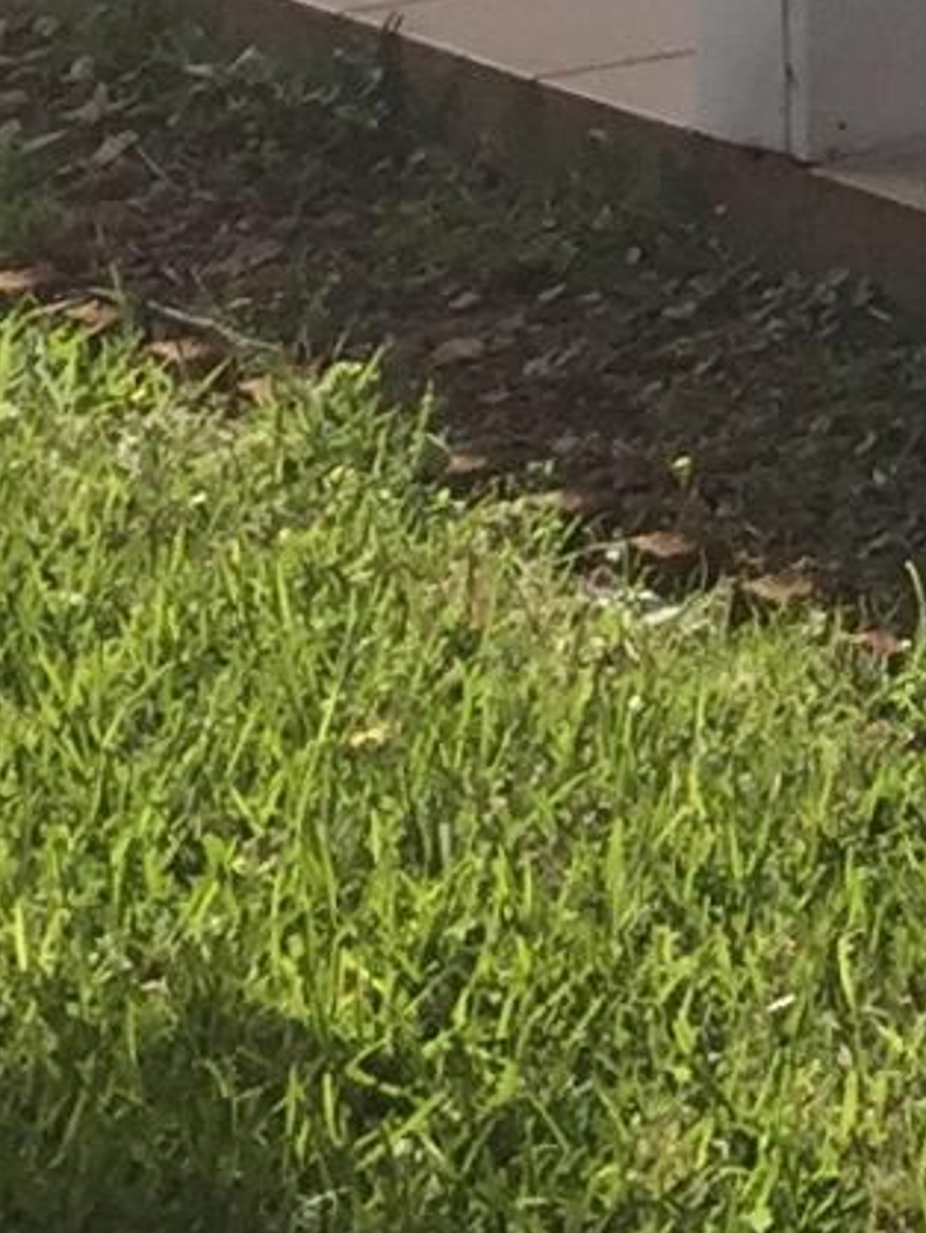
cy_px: -1342
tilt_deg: +1.1
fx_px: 7411
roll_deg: -2.6
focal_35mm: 208
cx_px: 2347
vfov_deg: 8.9
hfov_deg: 6.7
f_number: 2.2
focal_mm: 4.15
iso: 40
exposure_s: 1/1883
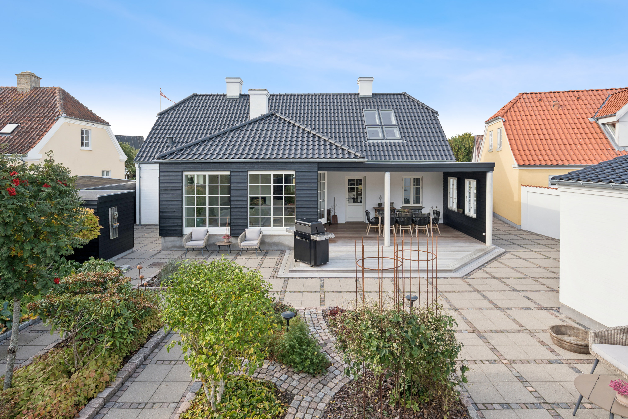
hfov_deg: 90.0
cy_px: 210
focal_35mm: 18
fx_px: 314
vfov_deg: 67.4
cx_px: 314
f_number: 6.3
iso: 125
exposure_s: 1/160
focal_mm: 18
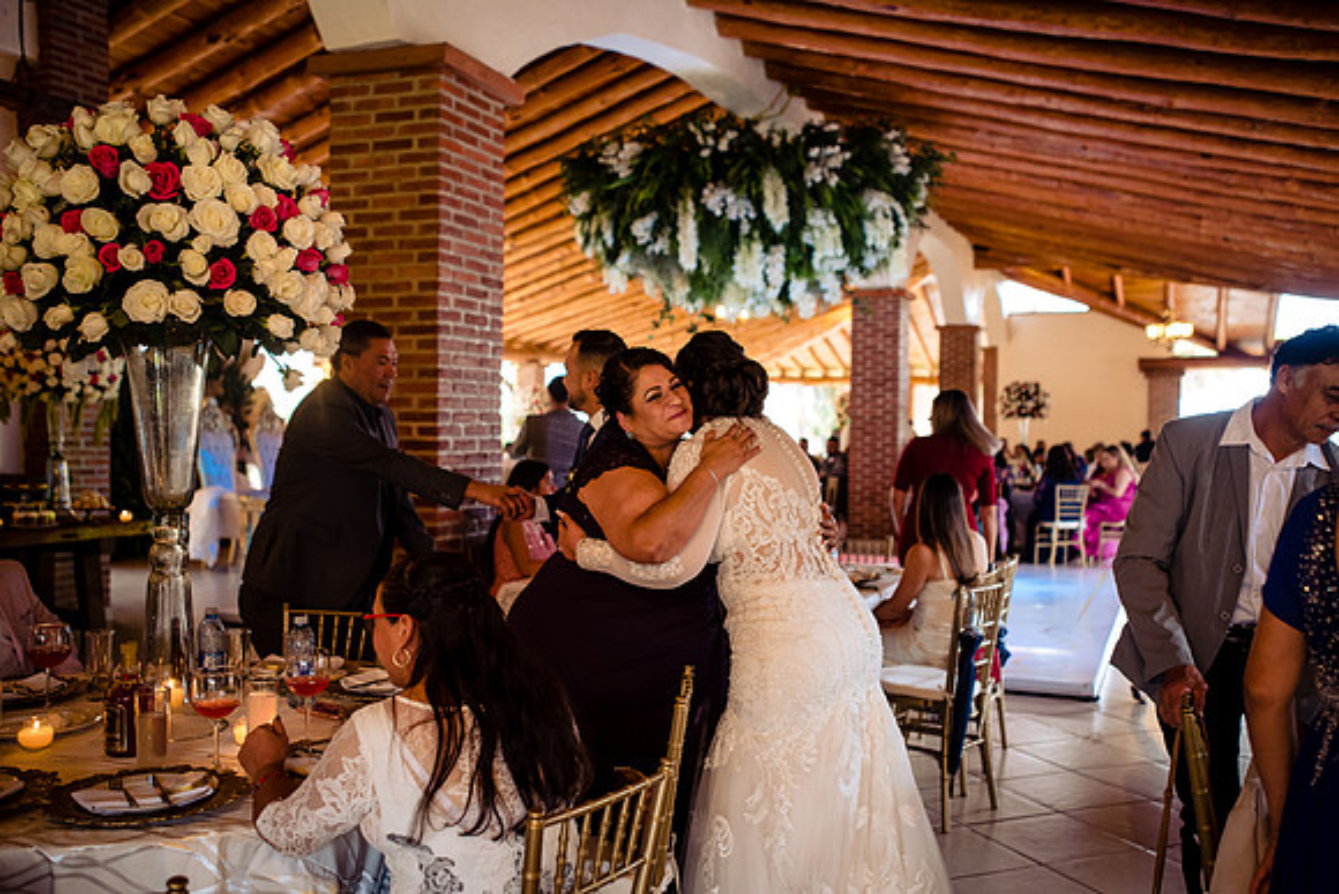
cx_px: 670
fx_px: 1302
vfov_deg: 37.9
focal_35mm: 35
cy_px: 447
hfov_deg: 54.4
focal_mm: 35
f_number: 2.8
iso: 1250
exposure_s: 1/125
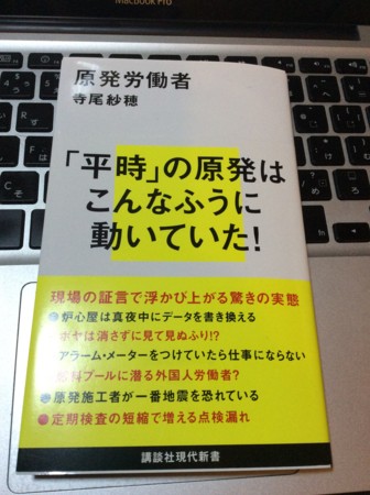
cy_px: 248
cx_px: 185
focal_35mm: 32
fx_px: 457
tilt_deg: -68.5
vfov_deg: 56.9
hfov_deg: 44.0
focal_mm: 3.3
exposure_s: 1/24
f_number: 2.4
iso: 160
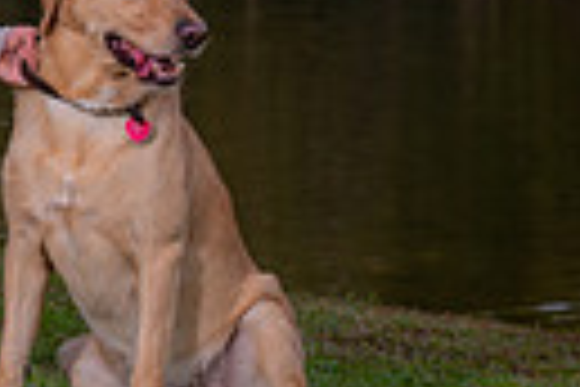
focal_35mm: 352
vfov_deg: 3.9
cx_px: -301
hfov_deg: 5.8
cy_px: -135
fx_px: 5671
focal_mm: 78
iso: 100
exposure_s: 1/125
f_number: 5.6
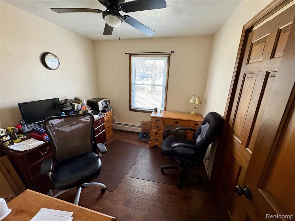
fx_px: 119
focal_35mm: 14
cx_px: 148
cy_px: 110
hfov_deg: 102.1
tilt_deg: -15.2
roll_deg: -2.0
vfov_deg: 85.7
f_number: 2.2
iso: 200
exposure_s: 1/62
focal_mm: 2.22
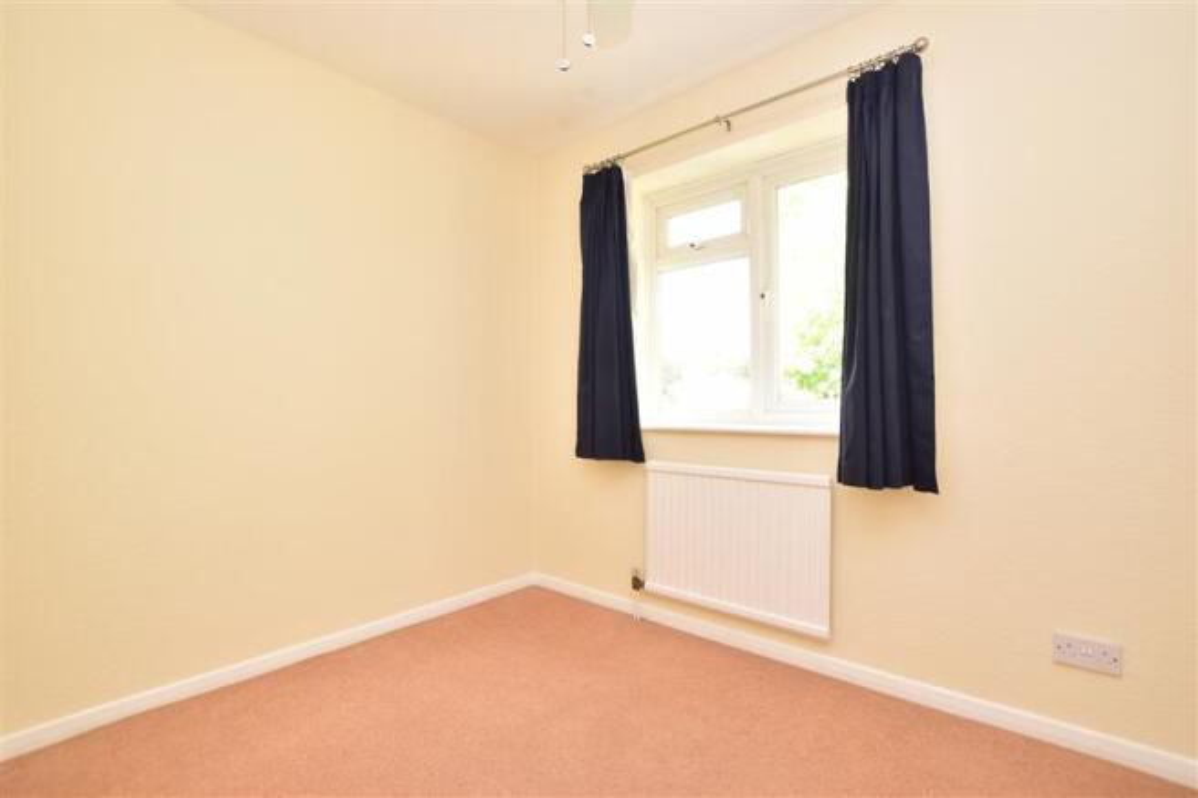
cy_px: 399
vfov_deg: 77.3
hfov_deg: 100.4
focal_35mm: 15
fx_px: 499
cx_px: 599
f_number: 9
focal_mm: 10
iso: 320
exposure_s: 1/25
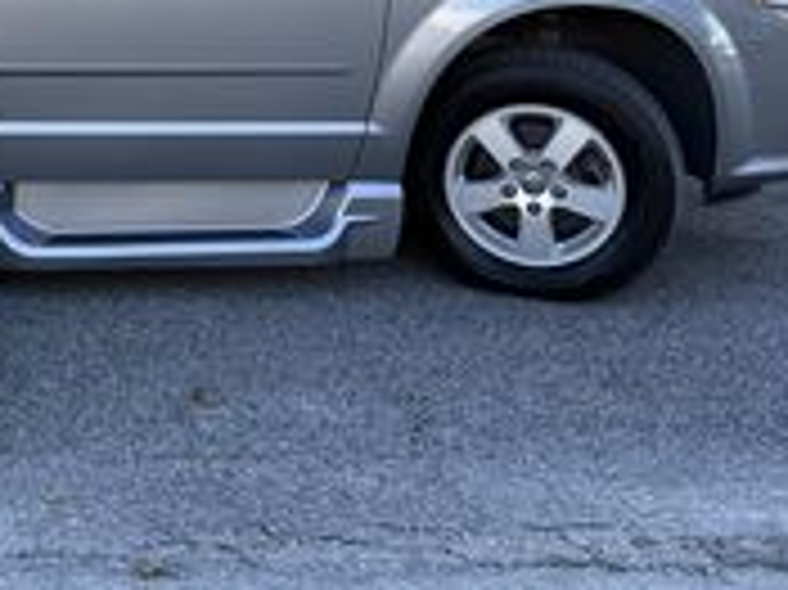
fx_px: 1501
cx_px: -104
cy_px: -23
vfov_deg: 21.3
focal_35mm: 66
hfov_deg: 26.8
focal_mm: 6.76
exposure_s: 1/742
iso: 80
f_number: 1.78
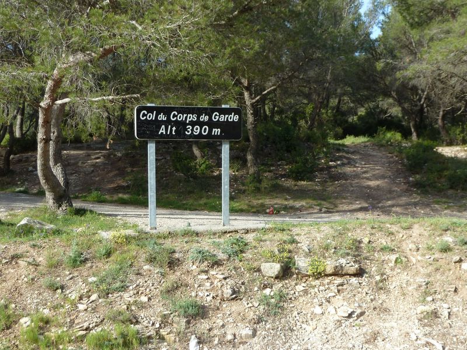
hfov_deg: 36.8
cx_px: 234
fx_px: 702
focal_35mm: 52
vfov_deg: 28.0
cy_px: 175
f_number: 3.8
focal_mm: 8.5
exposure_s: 1/250
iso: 80
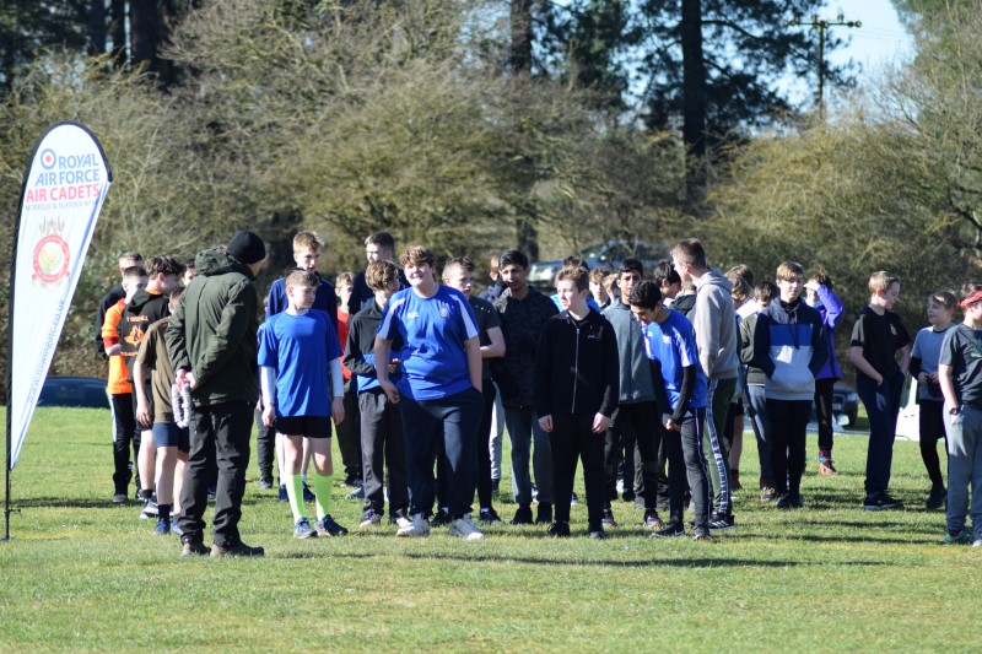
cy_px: 327
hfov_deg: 10.2
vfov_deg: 6.8
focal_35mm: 202
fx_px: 5522
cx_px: 491
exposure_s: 1/500
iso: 200
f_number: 5.6
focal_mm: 135
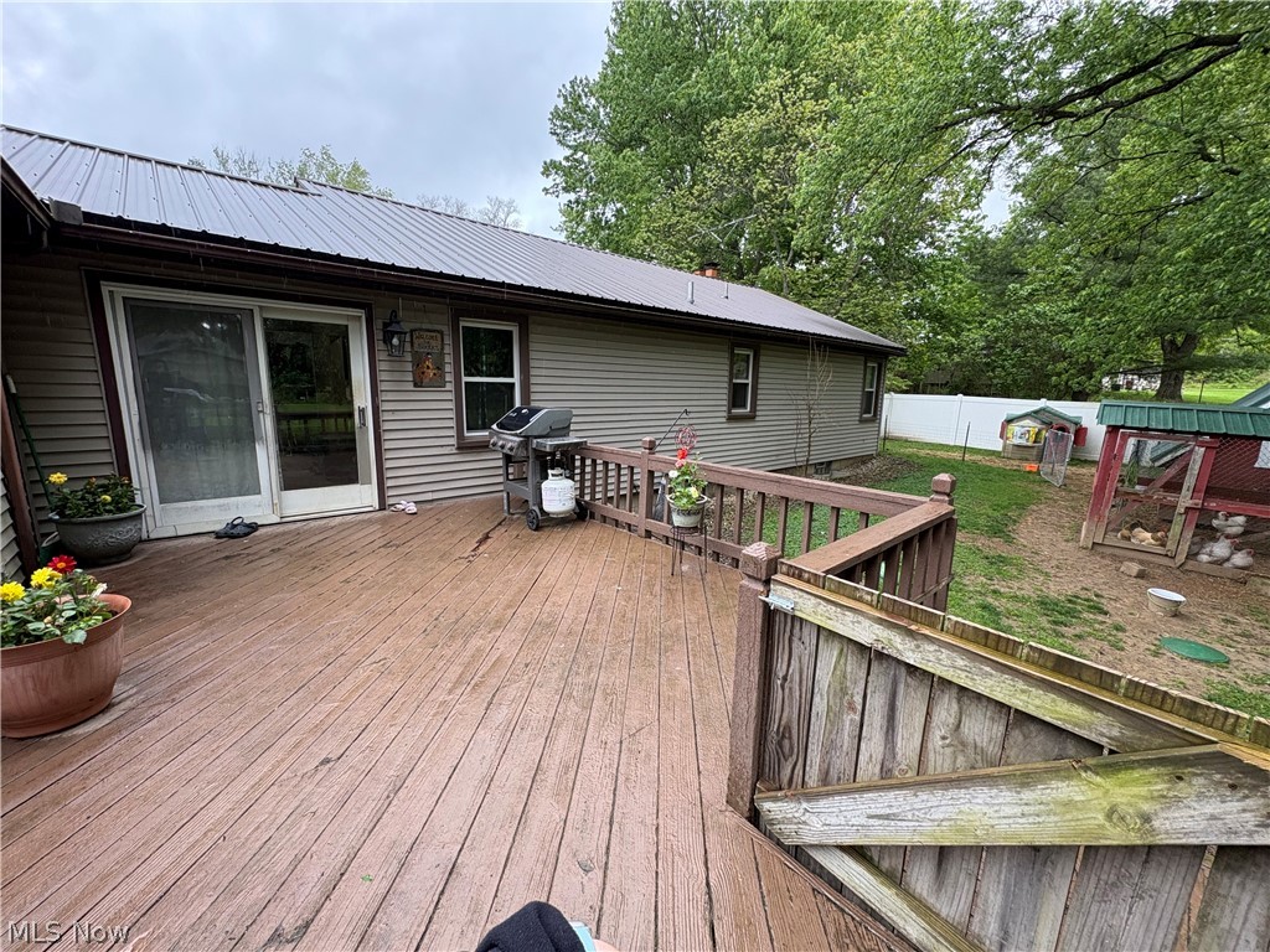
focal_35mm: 14
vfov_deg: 85.7
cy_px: 476
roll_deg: -1.4
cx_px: 635
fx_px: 514
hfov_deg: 102.1
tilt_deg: -9.5
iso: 64
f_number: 2.2
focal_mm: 2.22
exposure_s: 1/99
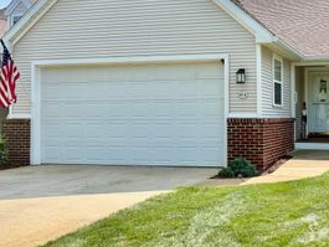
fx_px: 466
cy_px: 106
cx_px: 268
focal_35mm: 49
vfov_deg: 29.7
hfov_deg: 37.4
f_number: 1.6
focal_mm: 5.96
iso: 50
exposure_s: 1/3279
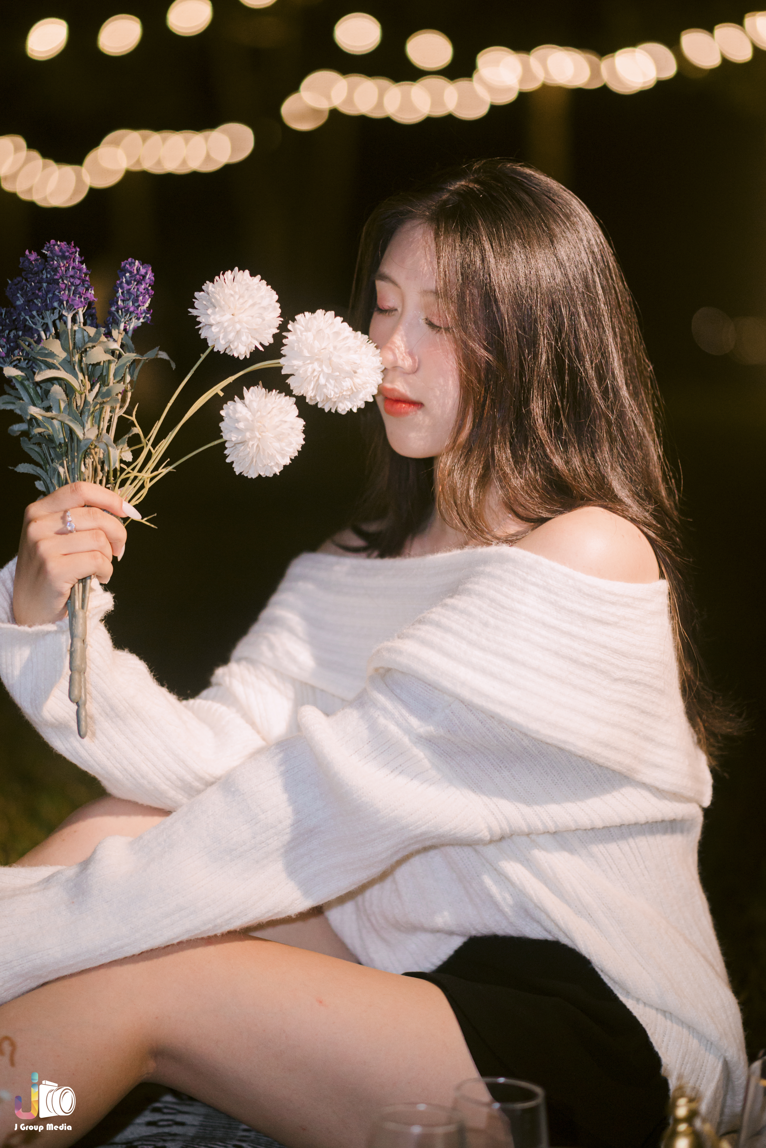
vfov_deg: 23.9
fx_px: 2710
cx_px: 383
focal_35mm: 85
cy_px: 574
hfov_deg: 16.1
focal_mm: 85
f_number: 2.2
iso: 1600
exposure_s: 1/100
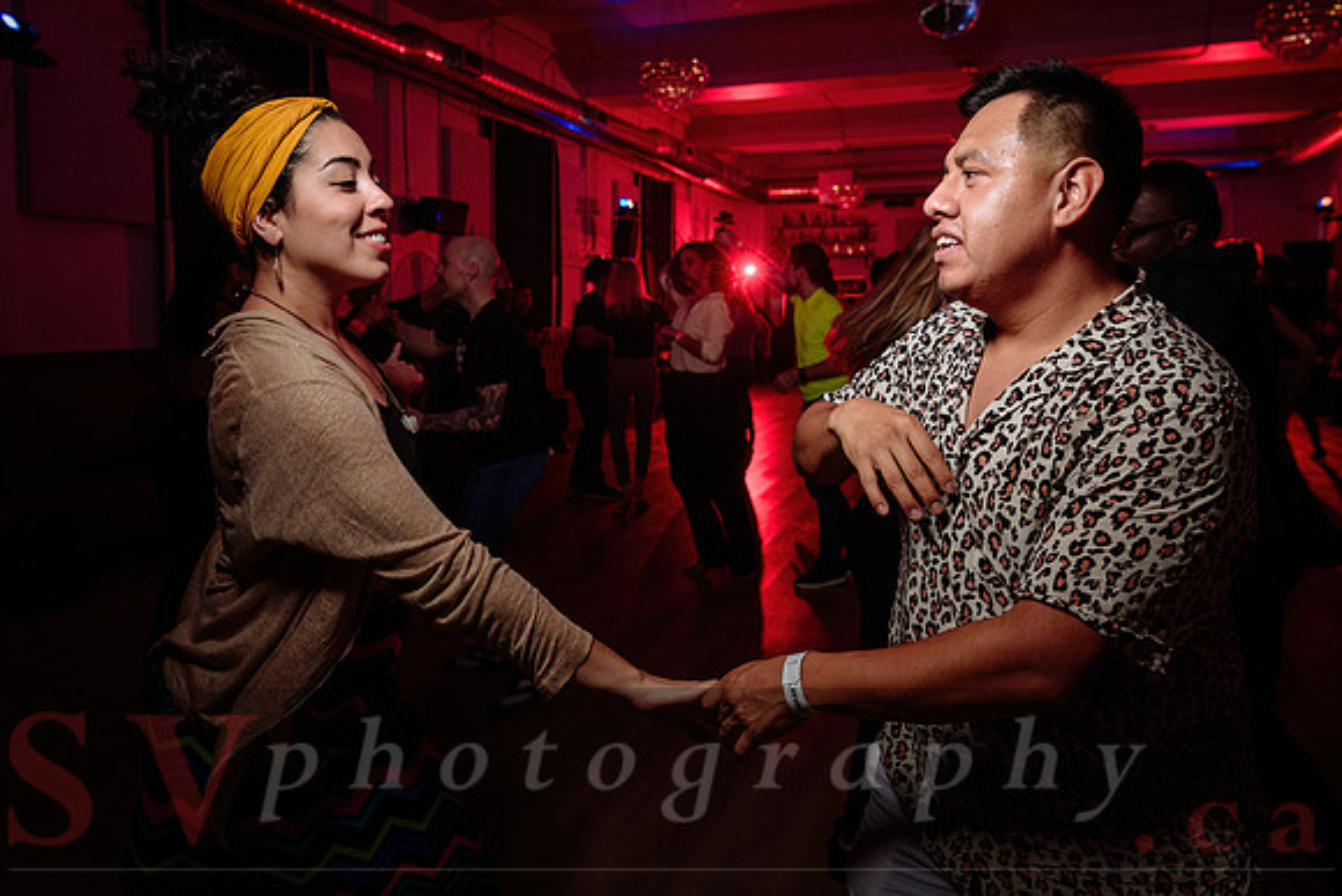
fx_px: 1064
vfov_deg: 45.4
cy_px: 363
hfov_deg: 64.4
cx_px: 628
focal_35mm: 29
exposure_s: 1/80
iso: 800
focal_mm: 24
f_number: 4
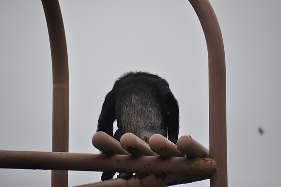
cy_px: 94
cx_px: 140
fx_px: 3508
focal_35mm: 450
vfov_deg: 3.0
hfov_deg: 4.6
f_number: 5.6
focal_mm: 300
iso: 320
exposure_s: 1/1250
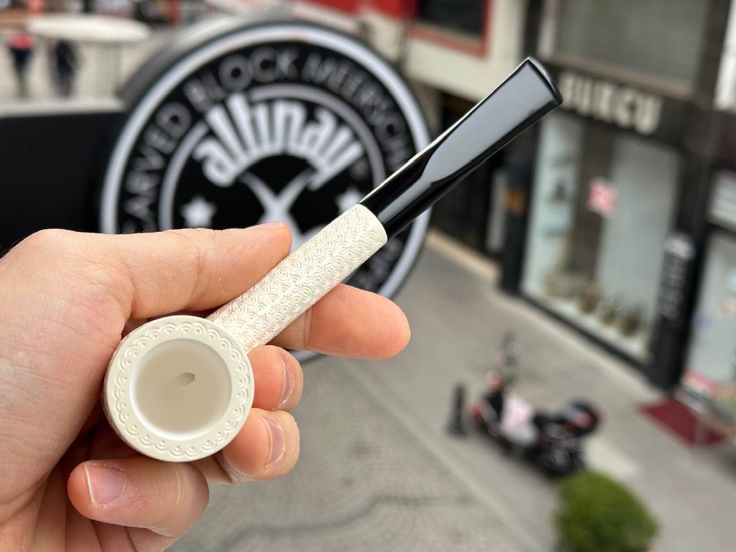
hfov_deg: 39.7
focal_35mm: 48
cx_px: 368
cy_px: 276
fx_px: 1021
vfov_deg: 30.3
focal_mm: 6.86
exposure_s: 1/241
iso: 64
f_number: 1.78
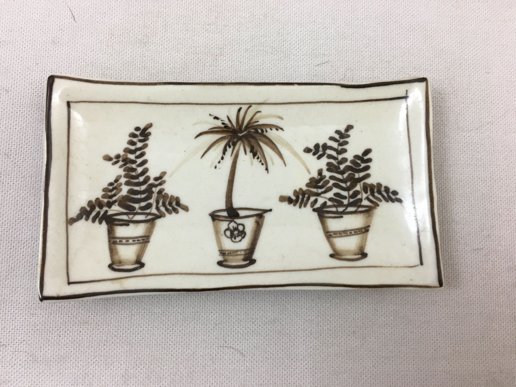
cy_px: 194
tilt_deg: -81.1
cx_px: 258
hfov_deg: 61.7
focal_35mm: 29
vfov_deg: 48.2
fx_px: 432
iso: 40
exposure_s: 1/33
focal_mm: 4.15
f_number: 2.2
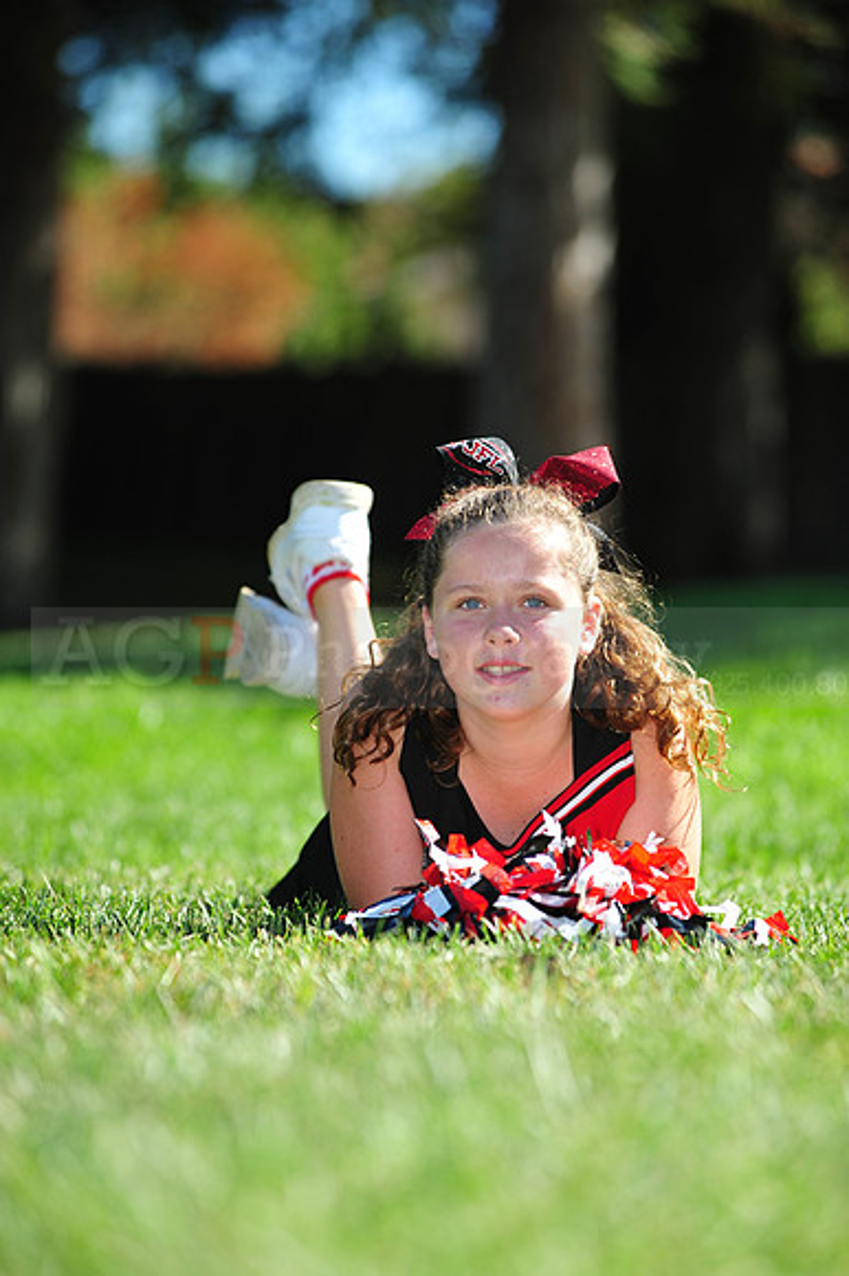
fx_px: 7083
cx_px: 424
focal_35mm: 200
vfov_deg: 10.3
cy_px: 638
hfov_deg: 6.9
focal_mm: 200
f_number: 4.5
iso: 400
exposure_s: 1/1600
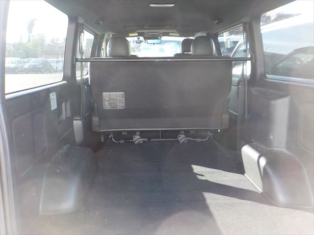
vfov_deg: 46.8
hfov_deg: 60.0
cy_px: 118
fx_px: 272
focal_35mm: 30
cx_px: 157
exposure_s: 1/40
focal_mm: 4.1
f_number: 3.3
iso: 125
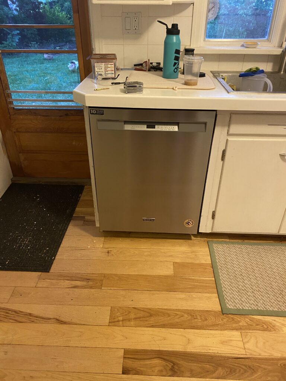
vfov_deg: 67.3
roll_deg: -0.3
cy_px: 190
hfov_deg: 53.1
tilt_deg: -31.4
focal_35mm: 26
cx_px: 143
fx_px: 286
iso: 500
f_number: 1.8
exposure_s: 1/30
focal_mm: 4.25
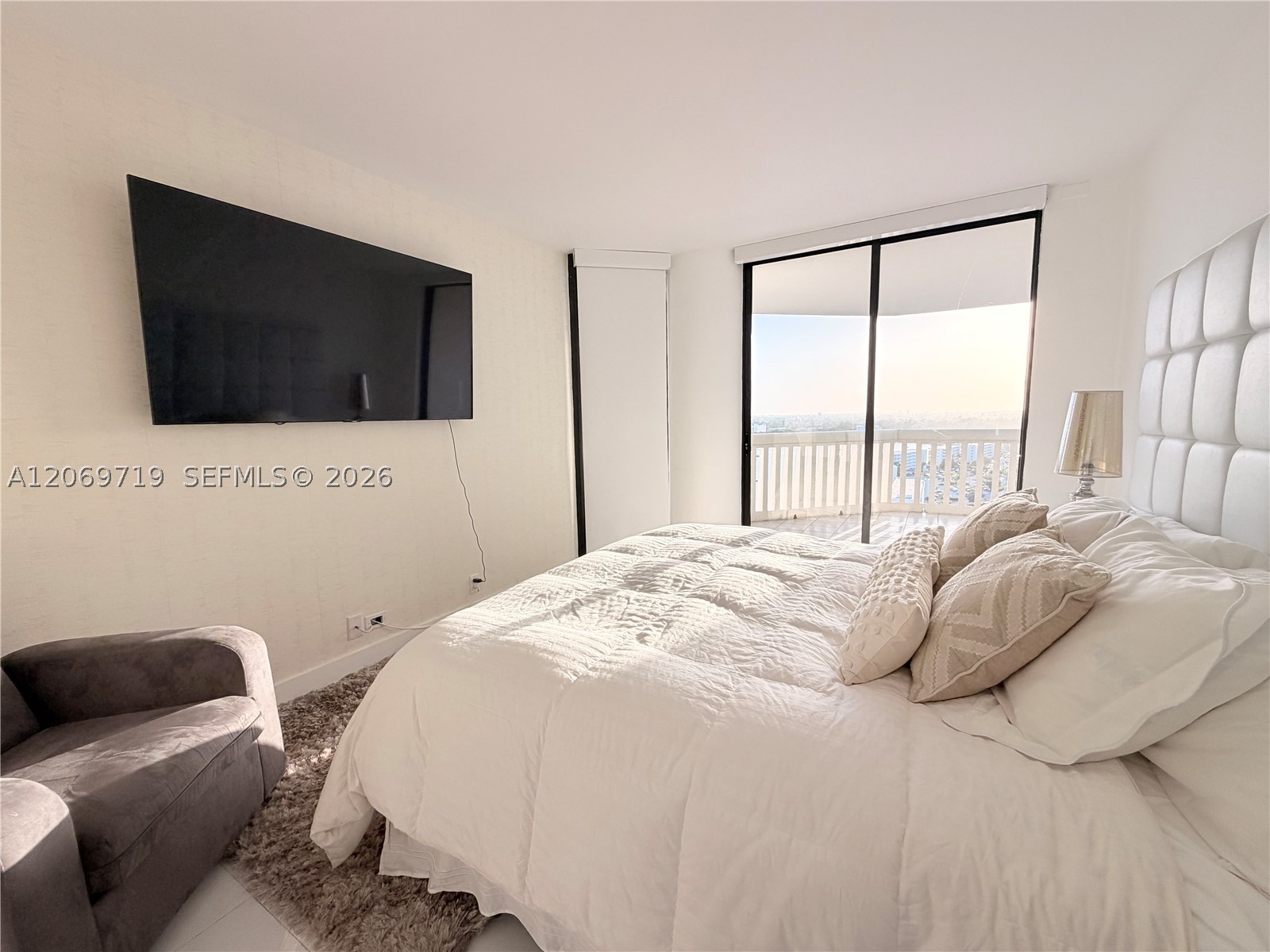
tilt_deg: -6.3
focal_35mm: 14
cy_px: 476
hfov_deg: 102.1
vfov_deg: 85.7
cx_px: 635
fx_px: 514
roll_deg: +1.6
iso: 64
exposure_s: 1/218
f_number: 2.2
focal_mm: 2.22
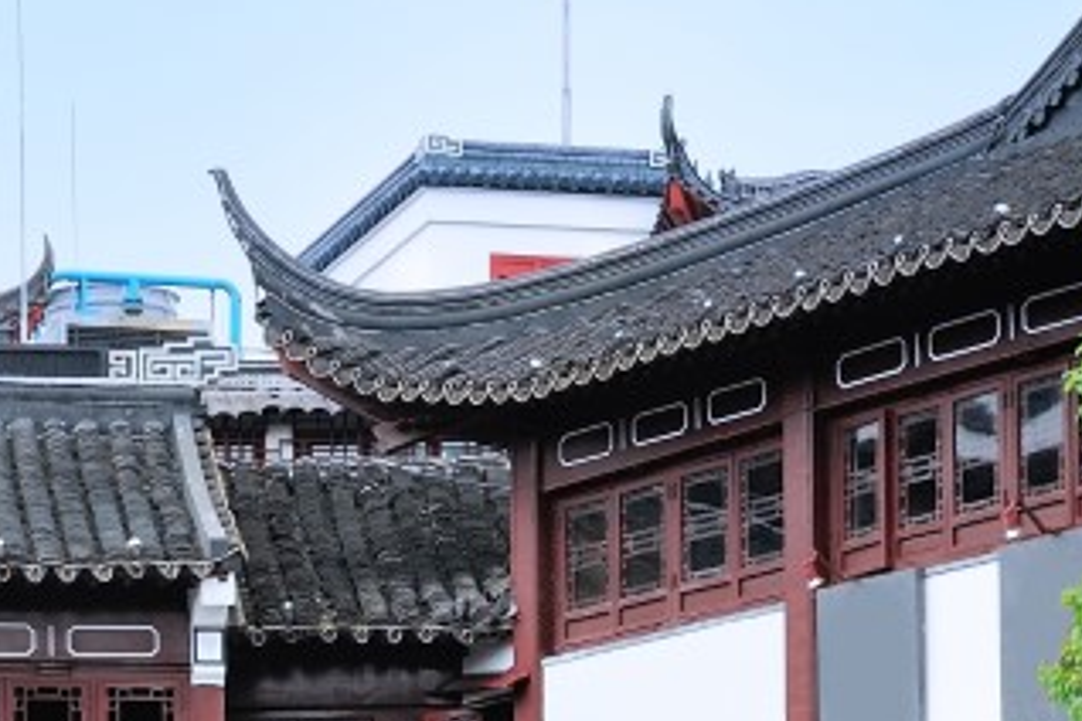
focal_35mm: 166
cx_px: 272
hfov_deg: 12.3
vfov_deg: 8.1
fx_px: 4989
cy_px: 1173
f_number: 6.7
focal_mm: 44
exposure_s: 1/180
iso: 200
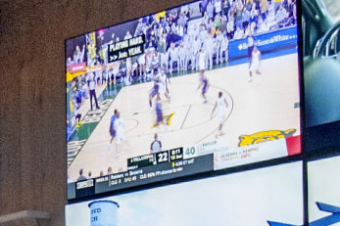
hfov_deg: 11.5
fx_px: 1671
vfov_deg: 7.5
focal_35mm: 177
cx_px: 14
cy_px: 395
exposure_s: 1/13
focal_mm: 24
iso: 1600
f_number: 7.1
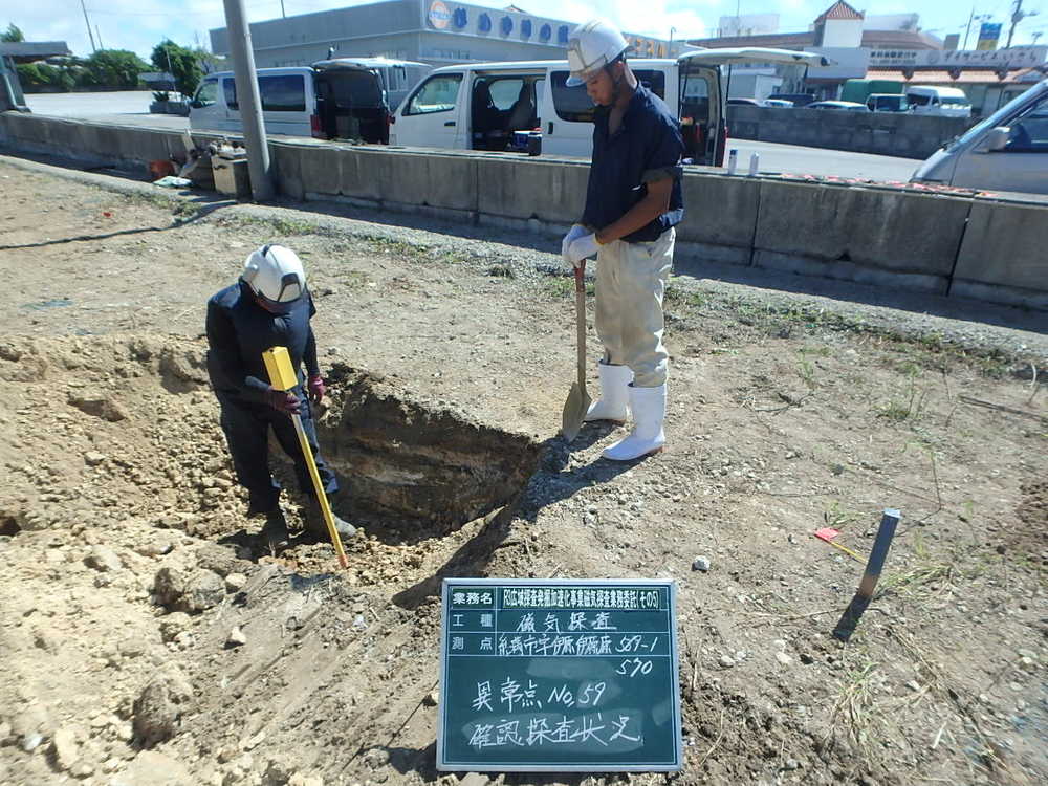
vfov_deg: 63.4
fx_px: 636
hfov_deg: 79.0
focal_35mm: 21
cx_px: 524
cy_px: 393
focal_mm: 3.7
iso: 125
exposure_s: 1/1000
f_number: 3.5
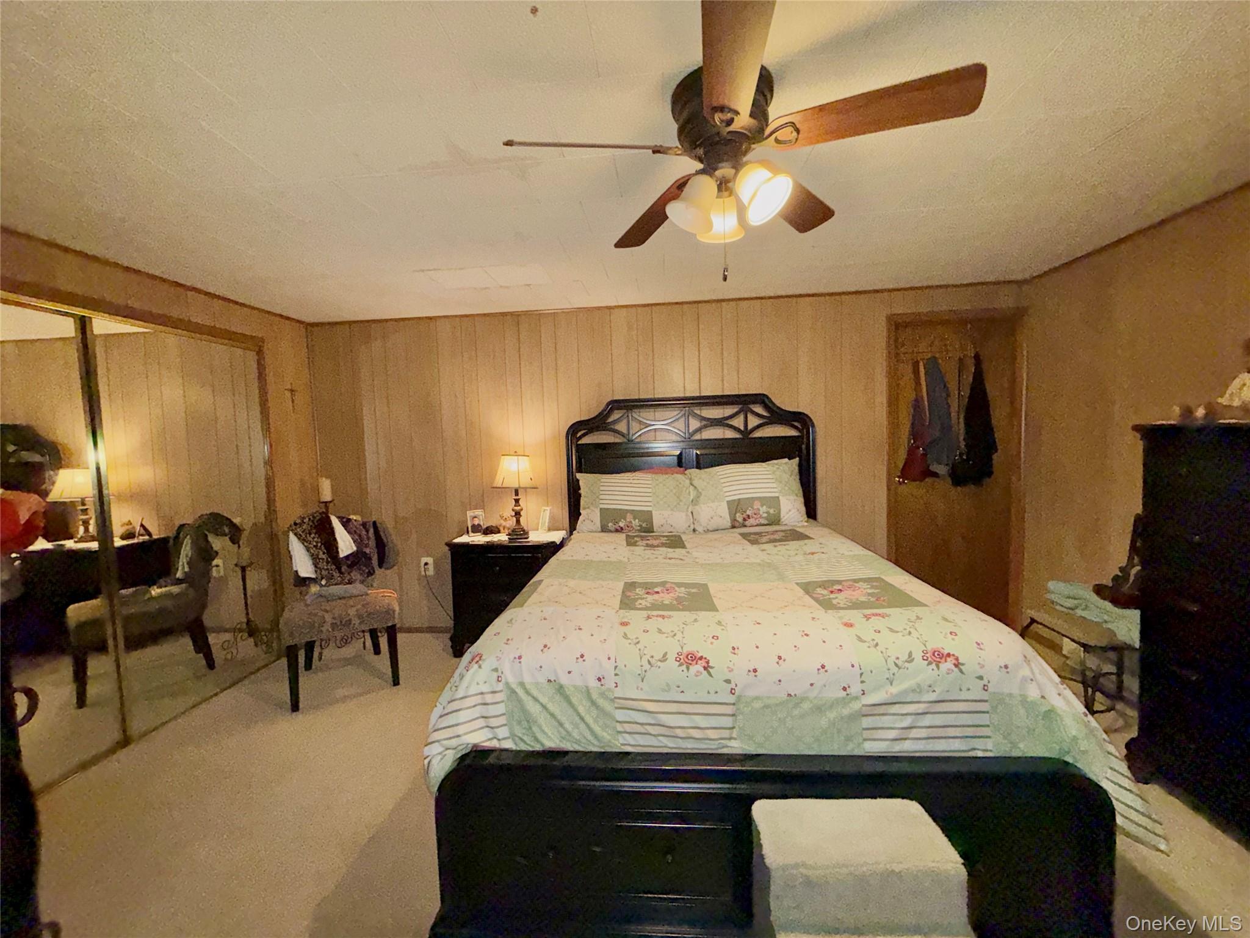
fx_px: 506
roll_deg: +1.7
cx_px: 625
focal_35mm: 14
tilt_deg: -3.3
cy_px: 469
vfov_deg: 85.7
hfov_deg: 102.1
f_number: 2.2
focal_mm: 2.22
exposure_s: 1/60
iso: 200
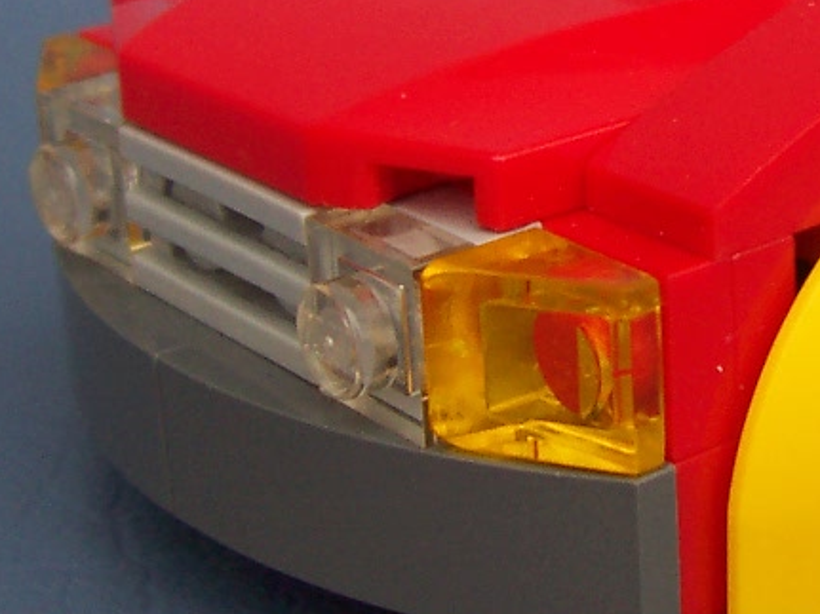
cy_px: 87
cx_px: 797
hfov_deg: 18.6
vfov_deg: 14.2
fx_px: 2439
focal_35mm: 103
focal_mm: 5.6
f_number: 2.8
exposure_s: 1/180
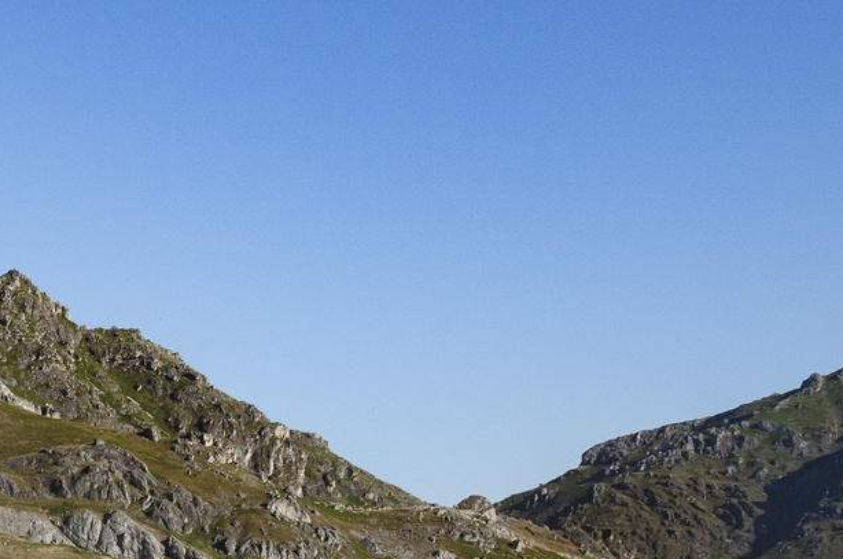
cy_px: 654
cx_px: -225
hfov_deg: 16.0
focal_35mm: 122
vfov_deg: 11.0
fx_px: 2852
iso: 320
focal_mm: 26
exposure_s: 1/800
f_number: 9
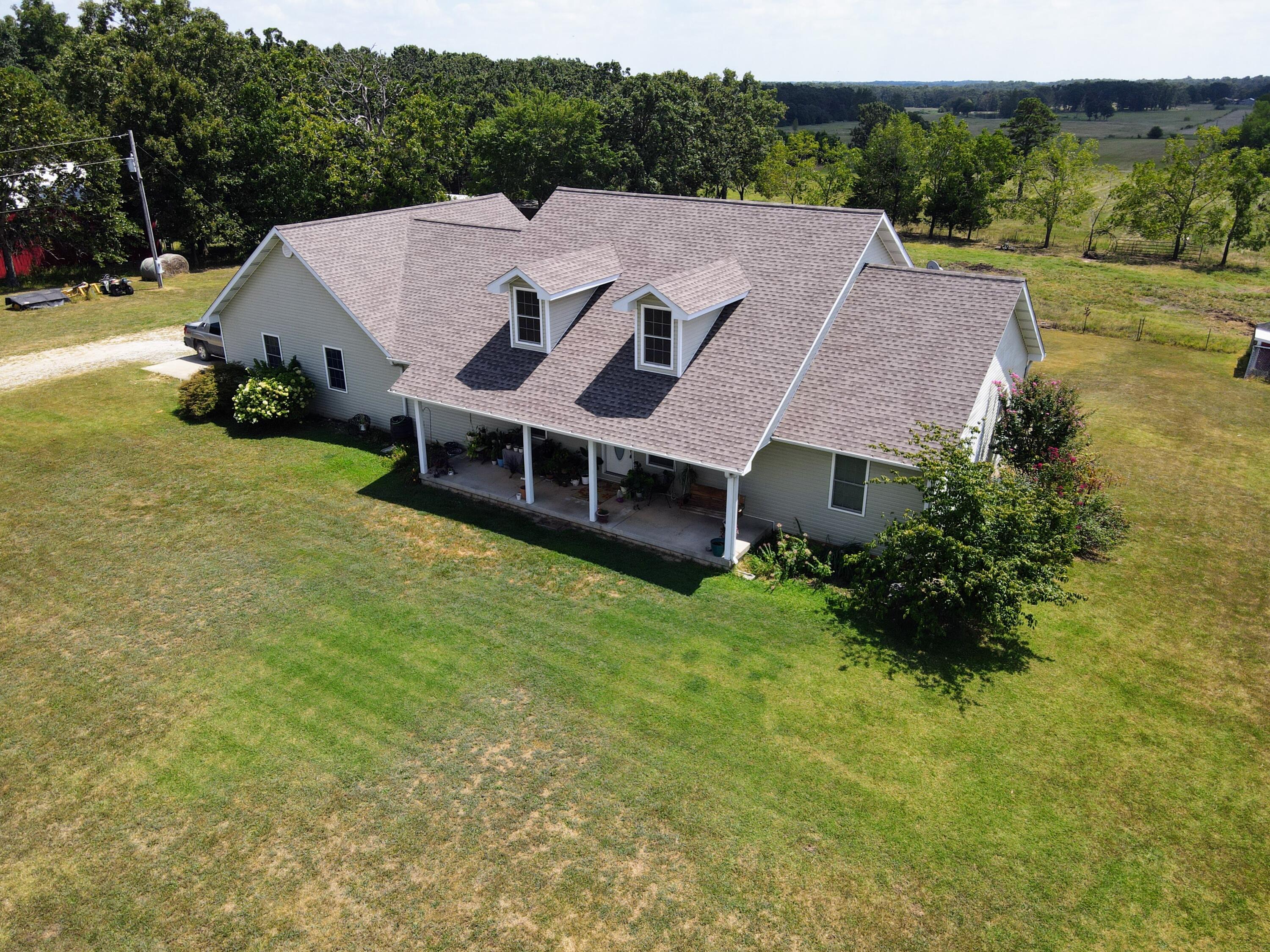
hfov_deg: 71.6
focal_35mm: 24
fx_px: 881
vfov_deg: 56.8
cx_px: 635
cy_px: 476
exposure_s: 1/500
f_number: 2.8
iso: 100
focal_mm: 4.5
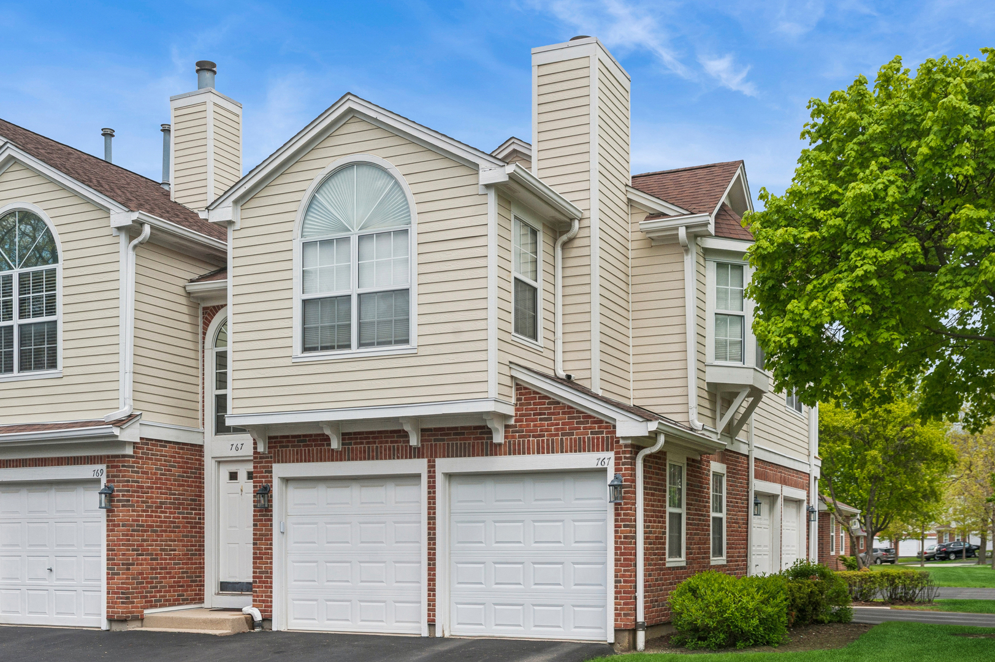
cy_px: 331
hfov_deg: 48.5
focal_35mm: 40
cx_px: 498
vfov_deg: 33.4
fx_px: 1105
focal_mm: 40
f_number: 8
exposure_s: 1/2000
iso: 400
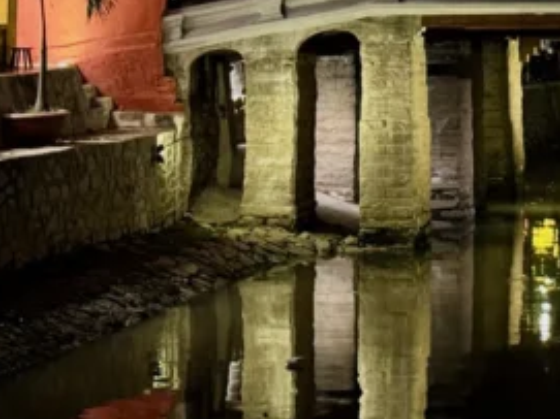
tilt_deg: +3.5
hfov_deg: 14.3
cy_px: -95
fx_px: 2199
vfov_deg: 10.7
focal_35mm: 136
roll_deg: +0.4
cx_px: 531
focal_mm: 6.76
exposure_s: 1/25
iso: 500
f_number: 1.78
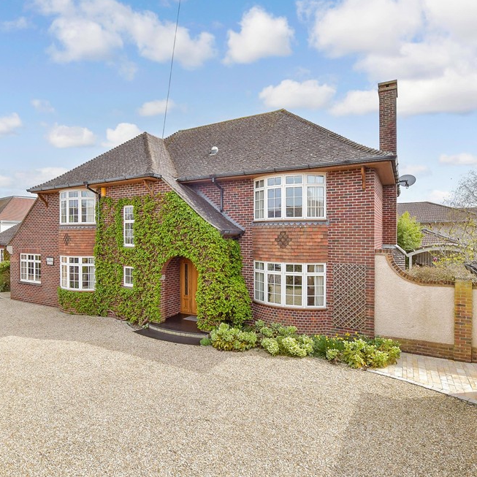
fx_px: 312
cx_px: 209
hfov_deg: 74.5
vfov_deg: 74.8
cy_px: 236
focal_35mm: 20
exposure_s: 1/1000
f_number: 7.1
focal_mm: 10
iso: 500
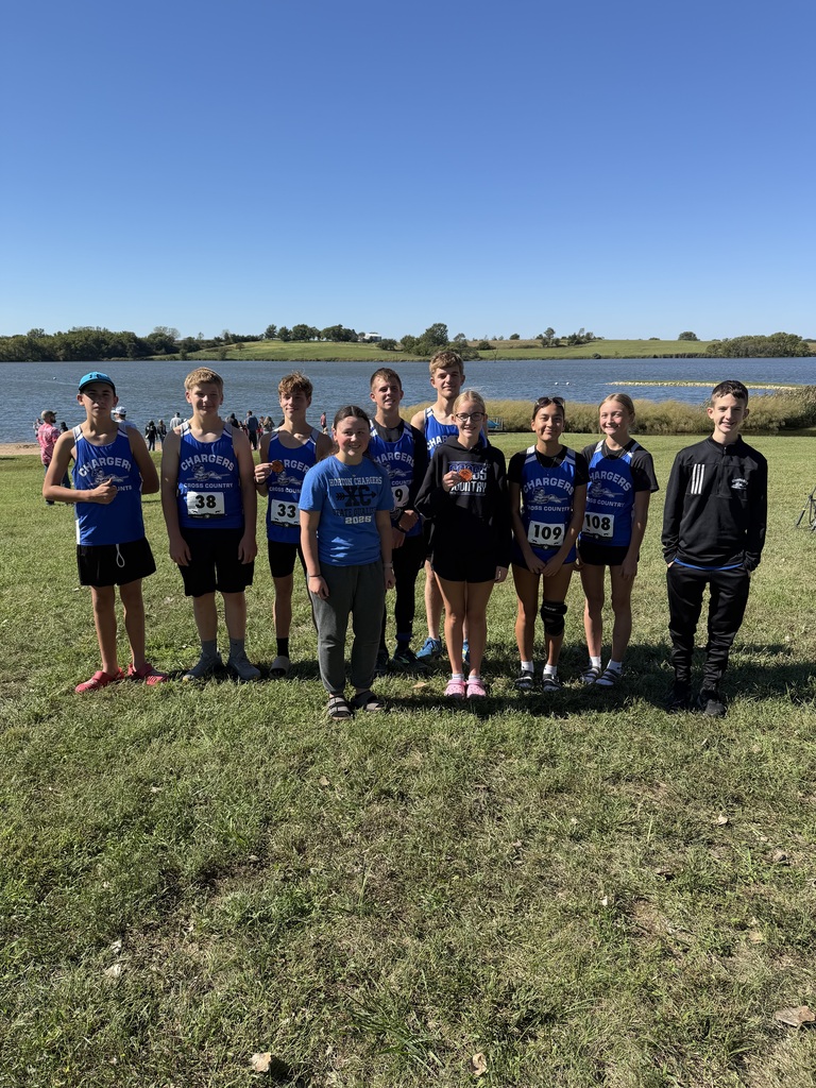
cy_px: 544
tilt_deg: -17.0
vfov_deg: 71.6
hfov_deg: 56.8
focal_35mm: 24
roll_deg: -2.9
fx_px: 754
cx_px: 408
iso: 80
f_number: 1.78
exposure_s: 1/3279
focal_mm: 6.76
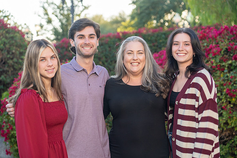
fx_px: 520
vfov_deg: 17.3
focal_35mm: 79
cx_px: 118
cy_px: 79
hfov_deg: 25.7
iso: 250
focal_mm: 79
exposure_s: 1/200
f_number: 4
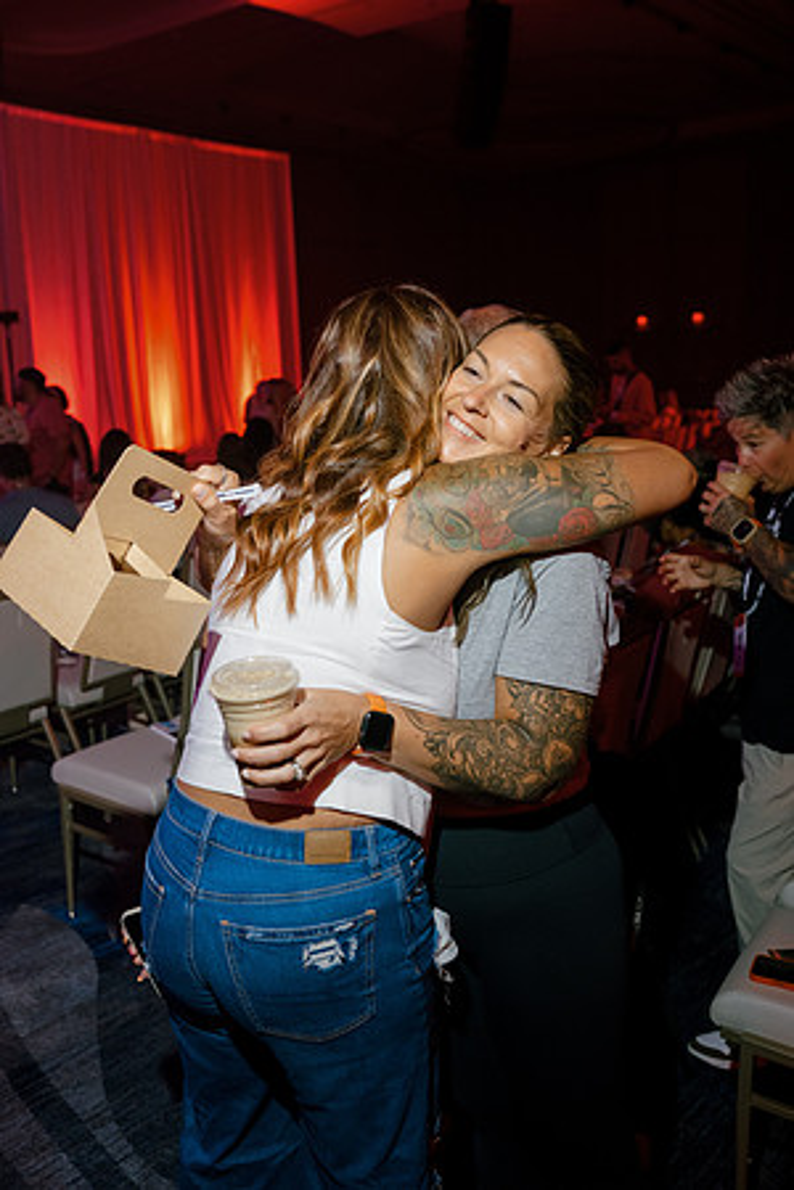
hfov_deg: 37.9
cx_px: 397
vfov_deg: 54.4
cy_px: 595
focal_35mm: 35
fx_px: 1158
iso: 1250
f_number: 4
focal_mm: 35
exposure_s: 1/160
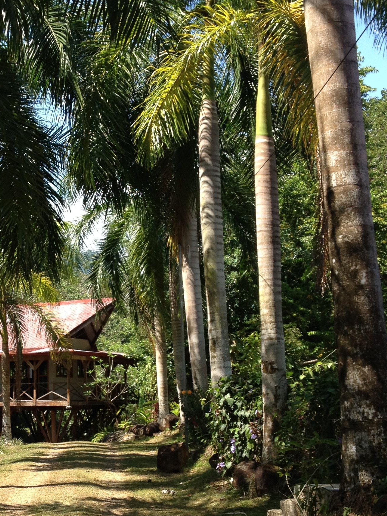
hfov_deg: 21.8
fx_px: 984
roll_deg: +1.3
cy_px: 326
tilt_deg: +2.3
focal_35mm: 66
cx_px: 53
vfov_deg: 29.3
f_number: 2.4
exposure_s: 1/575
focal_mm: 4.28
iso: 50
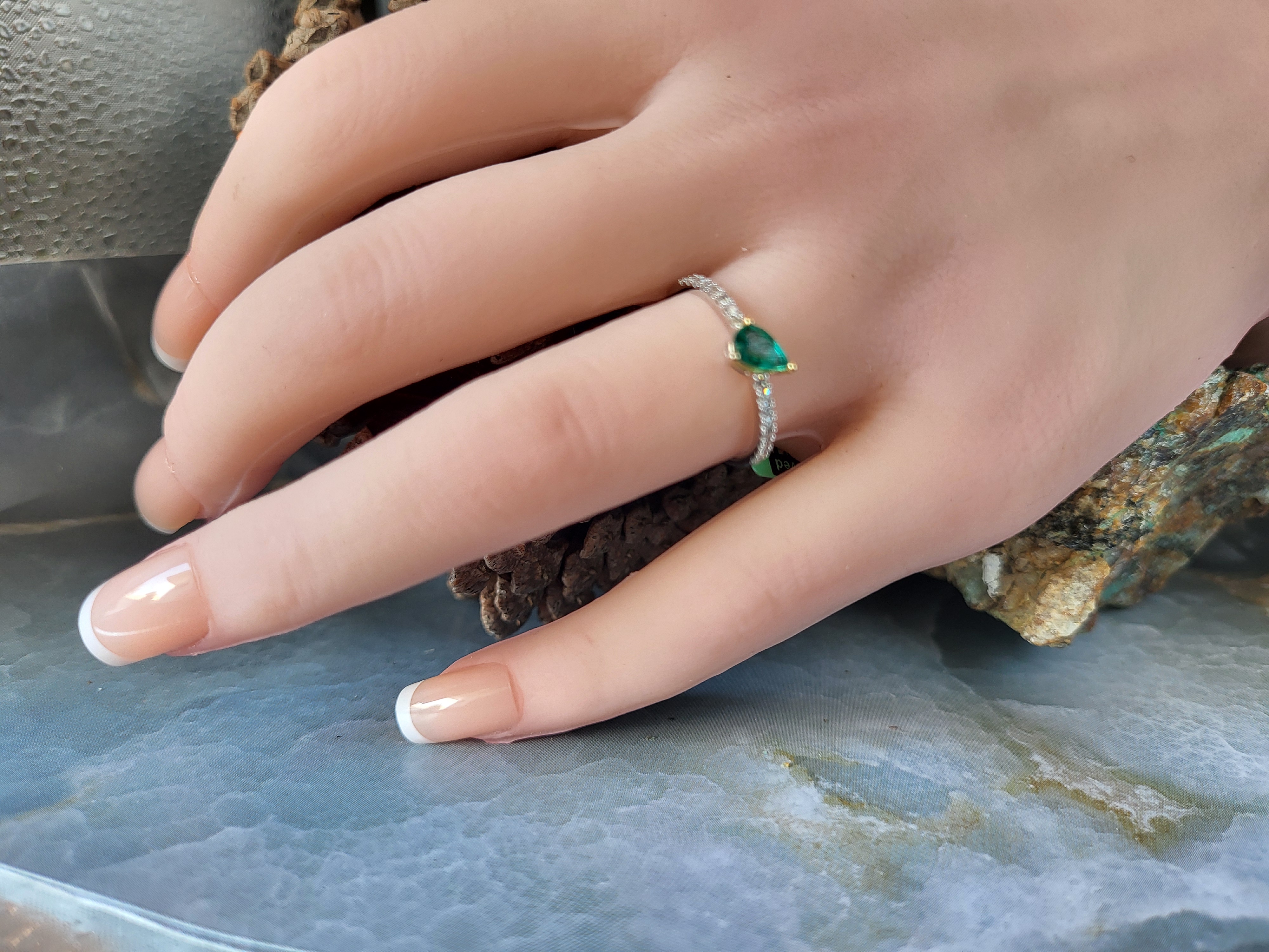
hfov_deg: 67.3
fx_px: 953
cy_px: 476
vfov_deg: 53.1
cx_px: 634
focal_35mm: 26
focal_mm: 5.4
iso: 100
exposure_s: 1/120
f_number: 1.8
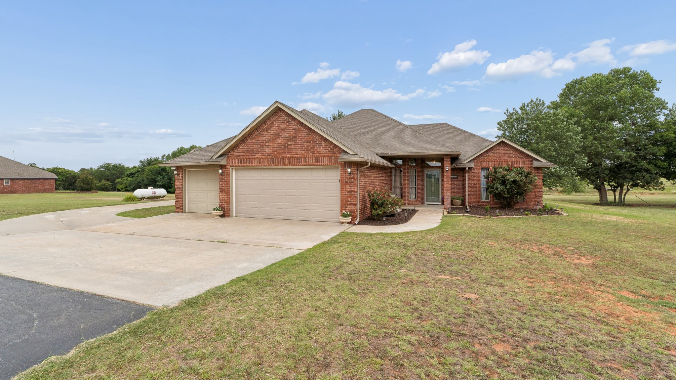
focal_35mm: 16
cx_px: 342
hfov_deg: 99.4
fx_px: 287
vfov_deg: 66.8
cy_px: 166
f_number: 8
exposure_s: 1/500
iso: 250
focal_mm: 10
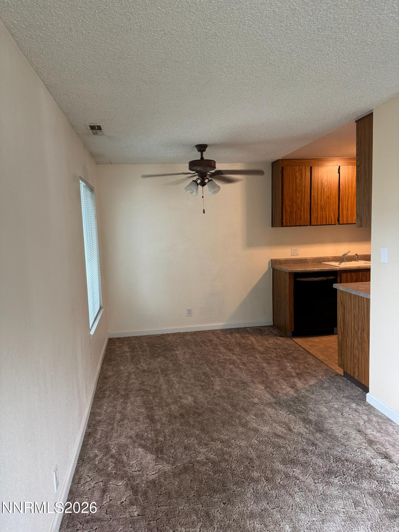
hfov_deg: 56.8
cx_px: 200
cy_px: 266
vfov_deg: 71.6
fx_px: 369
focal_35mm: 24
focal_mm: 6.76
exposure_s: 1/60
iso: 200
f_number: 1.78
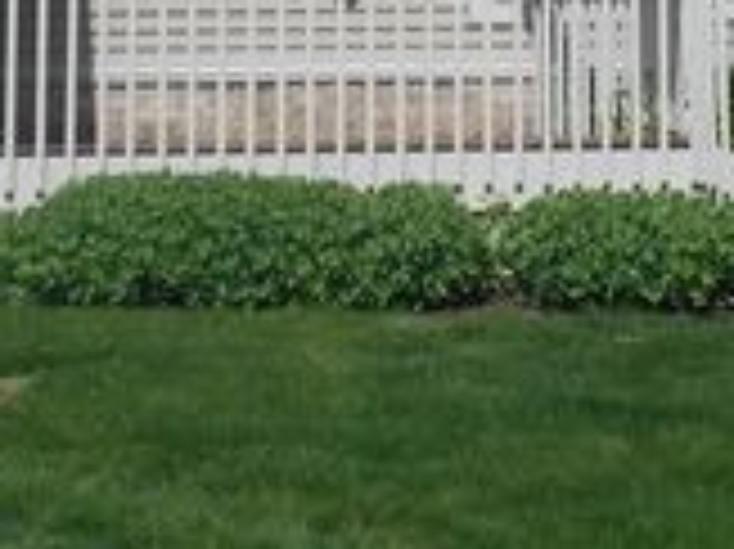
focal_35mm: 145
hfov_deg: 13.6
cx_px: 594
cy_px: -378
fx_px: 3072
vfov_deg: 9.8
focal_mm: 6.7
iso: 80
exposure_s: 1/1250
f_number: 3.9
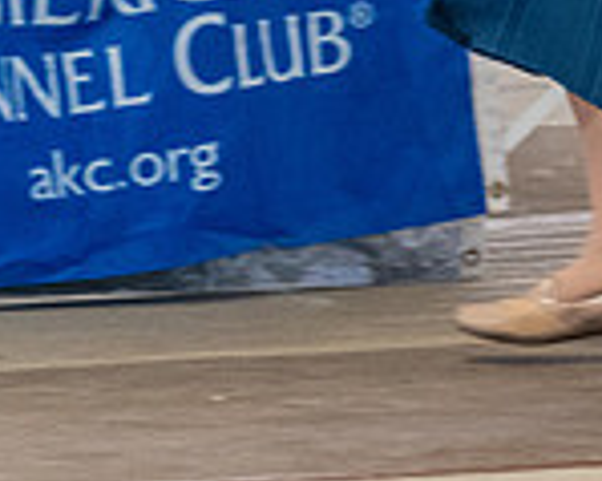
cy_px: -162
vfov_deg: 2.1
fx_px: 13105
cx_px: 935
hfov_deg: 2.6
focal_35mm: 736
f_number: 3.5
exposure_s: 1/250
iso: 6400
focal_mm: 173
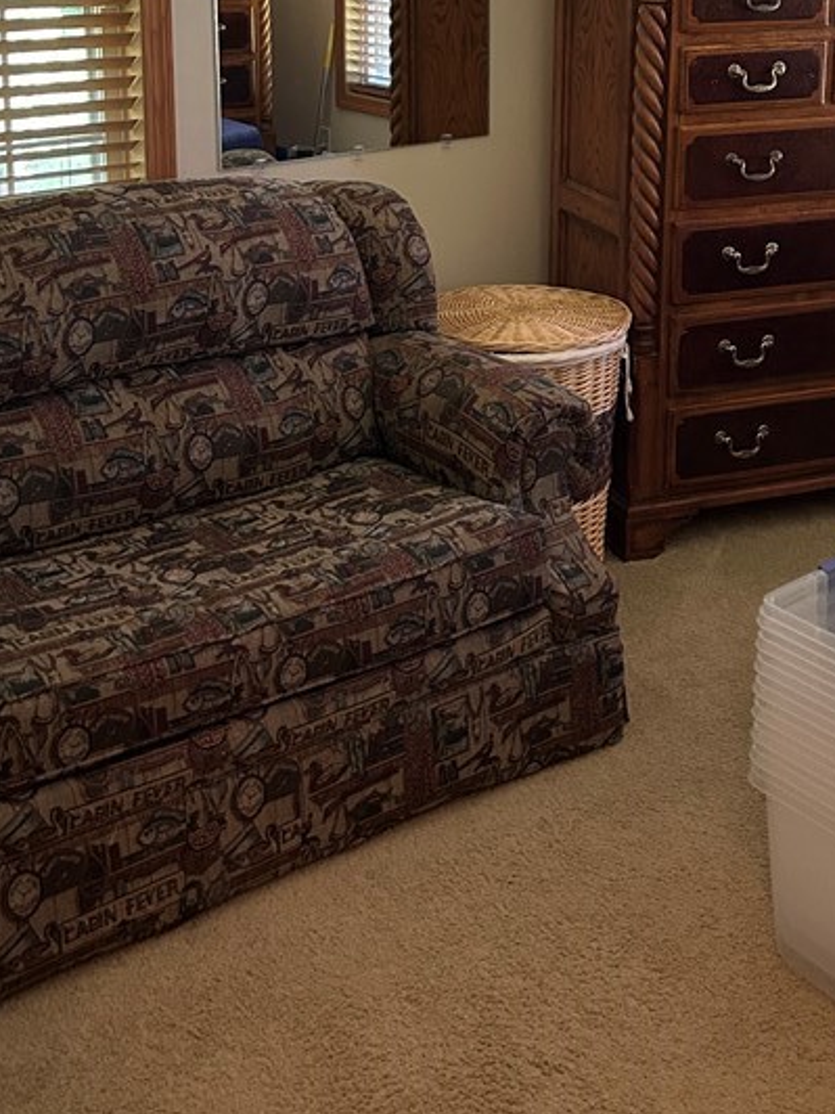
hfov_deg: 29.0
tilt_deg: -11.6
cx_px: 496
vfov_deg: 35.9
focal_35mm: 50
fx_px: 1608
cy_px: 117
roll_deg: -0.5
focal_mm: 5.7
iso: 320
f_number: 1.5
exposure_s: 1/60
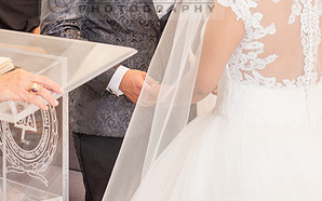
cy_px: -6
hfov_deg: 15.0
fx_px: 1219
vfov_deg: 9.4
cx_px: 133
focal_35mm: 139
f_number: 5
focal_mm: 70
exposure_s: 1/100
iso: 1250
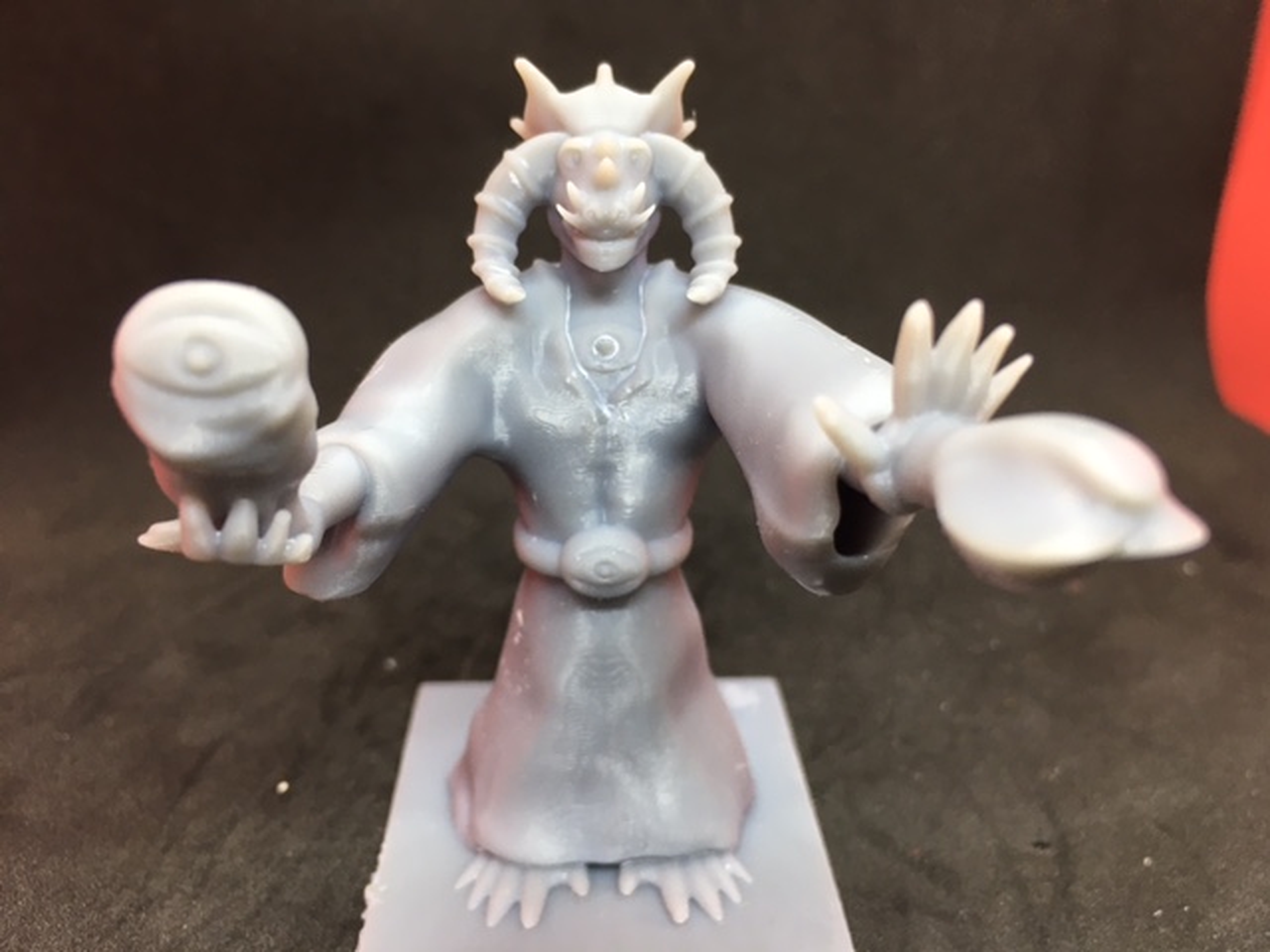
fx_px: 1064
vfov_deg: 48.2
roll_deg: -0.4
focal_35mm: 29
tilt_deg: -21.1
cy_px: 476
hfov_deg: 61.7
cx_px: 635
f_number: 2.2
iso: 50
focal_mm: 4.15
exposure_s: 1/30
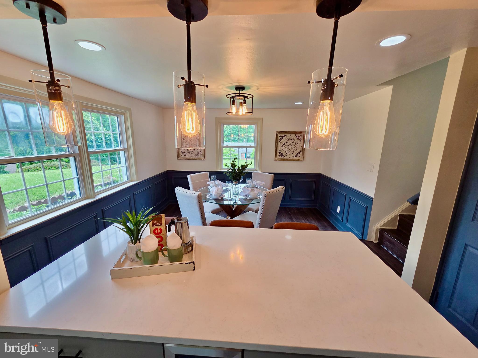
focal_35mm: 13
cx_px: 239
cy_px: 179
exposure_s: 1/120
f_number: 2.2
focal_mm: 2.2
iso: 125
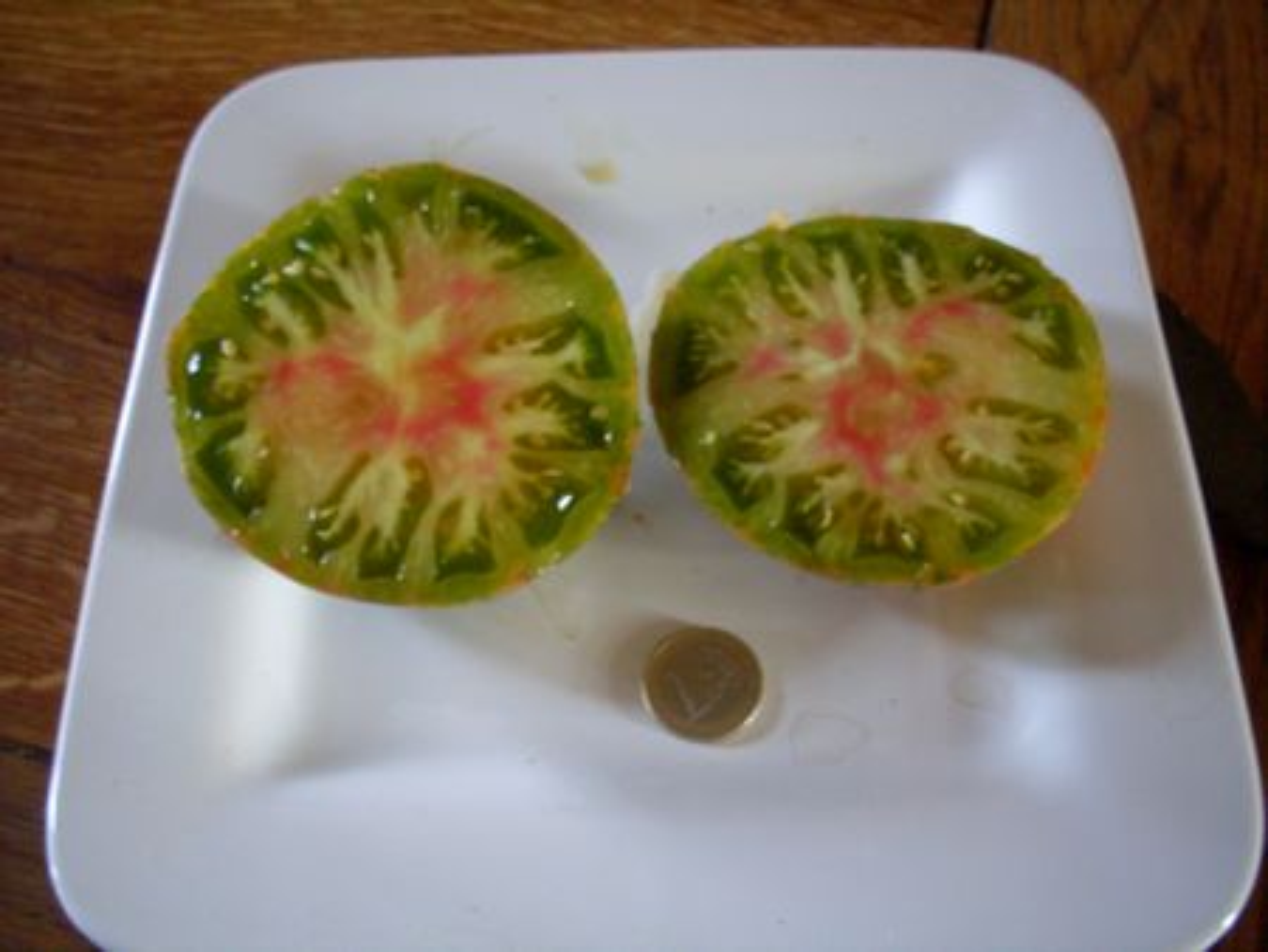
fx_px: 1393
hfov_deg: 49.0
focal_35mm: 38
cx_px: 634
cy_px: 476
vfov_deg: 37.8
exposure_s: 1/10
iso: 200
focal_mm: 6.3
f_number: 2.8
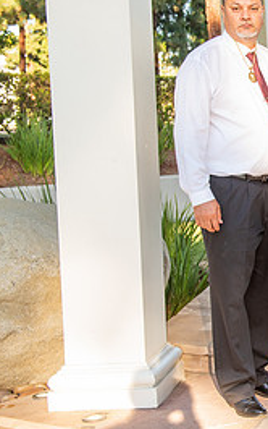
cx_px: 447
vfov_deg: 26.5
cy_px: 202
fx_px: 910
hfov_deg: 15.0
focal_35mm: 78
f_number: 5.6
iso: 400
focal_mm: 35
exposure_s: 1/200
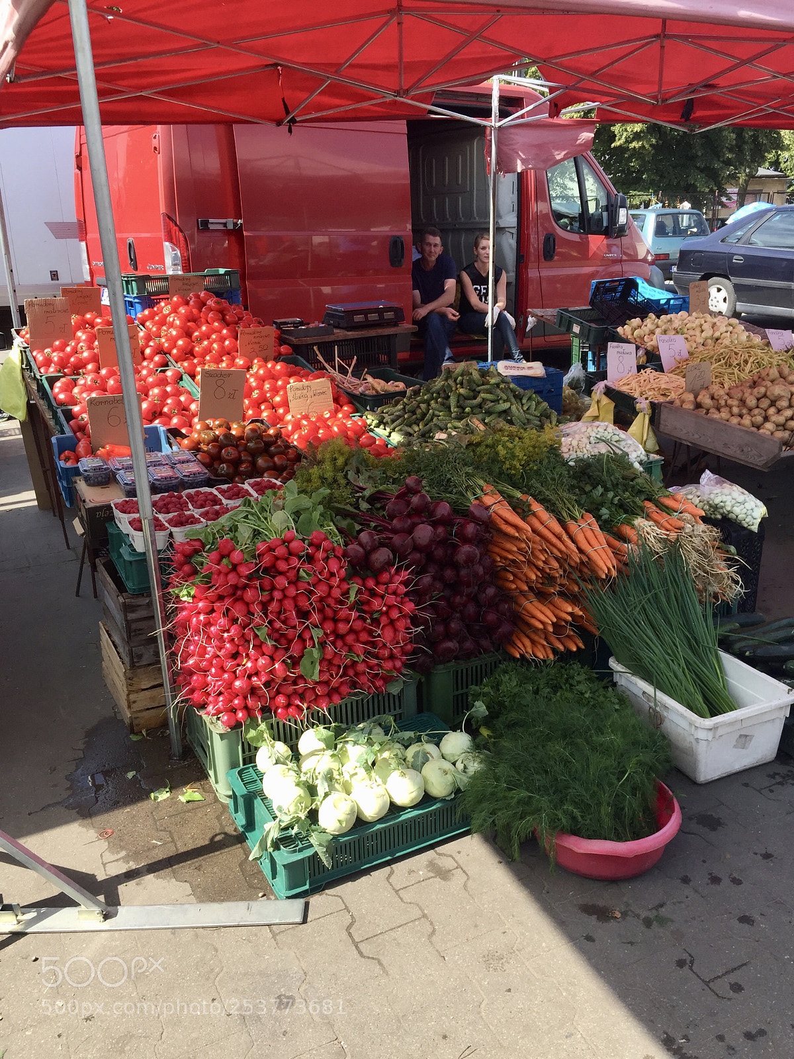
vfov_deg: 61.7
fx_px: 887
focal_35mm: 29
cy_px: 530
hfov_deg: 48.2
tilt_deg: -15.4
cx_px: 397
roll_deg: +0.7
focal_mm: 4.15
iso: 32
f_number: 2.2
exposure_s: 1/599
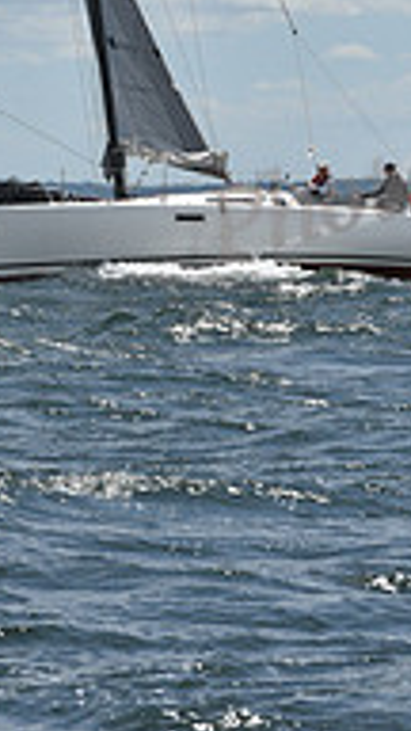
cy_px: -366
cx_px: 13
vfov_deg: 6.7
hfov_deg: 3.8
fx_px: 6142
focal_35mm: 317
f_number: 9
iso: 320
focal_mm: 100
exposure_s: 1/1600
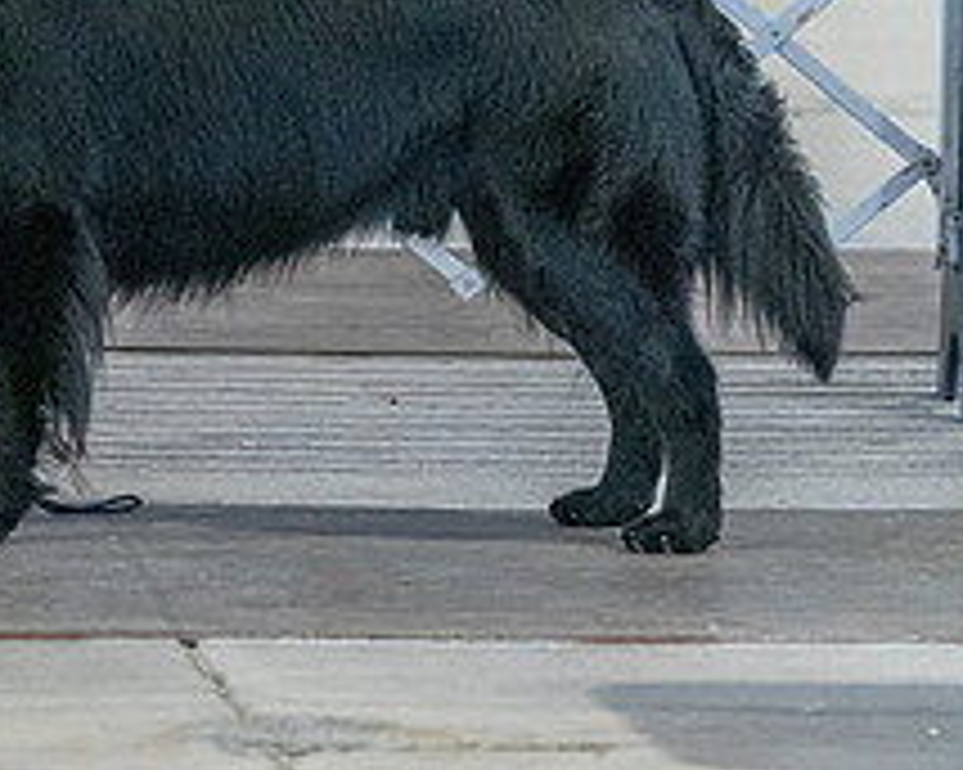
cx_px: 56
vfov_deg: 2.9
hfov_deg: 3.6
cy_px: -194
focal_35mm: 539
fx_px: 15355
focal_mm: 182
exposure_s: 1/250
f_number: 3.5
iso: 6400
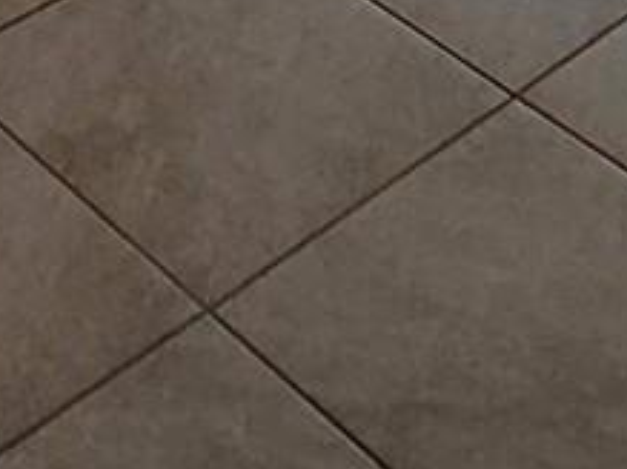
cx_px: 94
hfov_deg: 16.7
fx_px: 2118
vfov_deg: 8.9
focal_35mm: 117
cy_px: -1152
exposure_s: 1/176
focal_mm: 1.64
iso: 40
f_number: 2.2
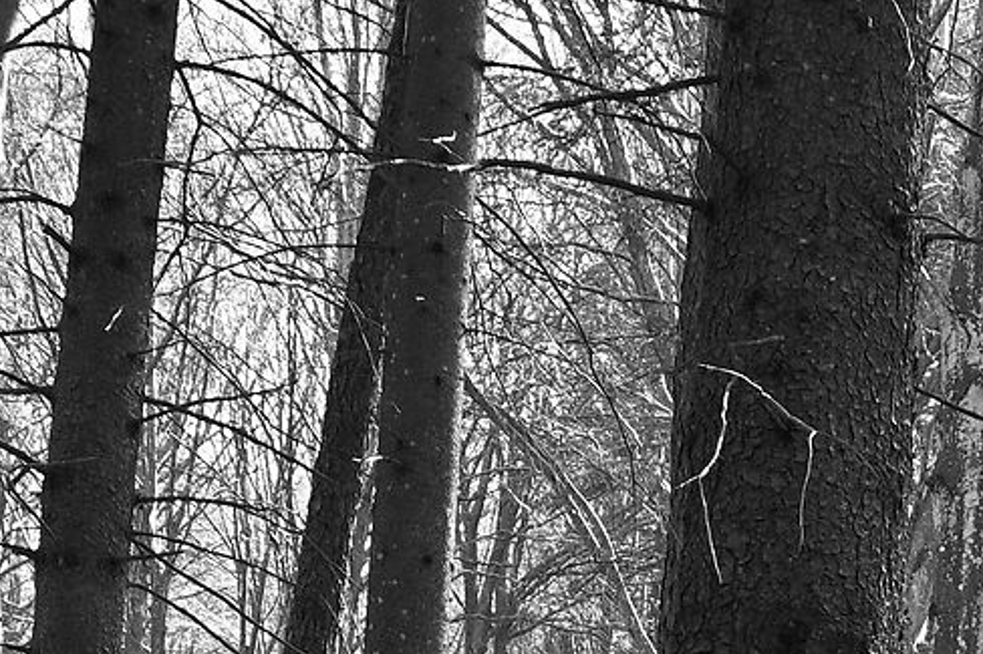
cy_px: 1541
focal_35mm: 118
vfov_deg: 10.2
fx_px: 3221
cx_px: 1128
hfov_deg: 16.7
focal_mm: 16
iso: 560
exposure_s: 1/125
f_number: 7.1
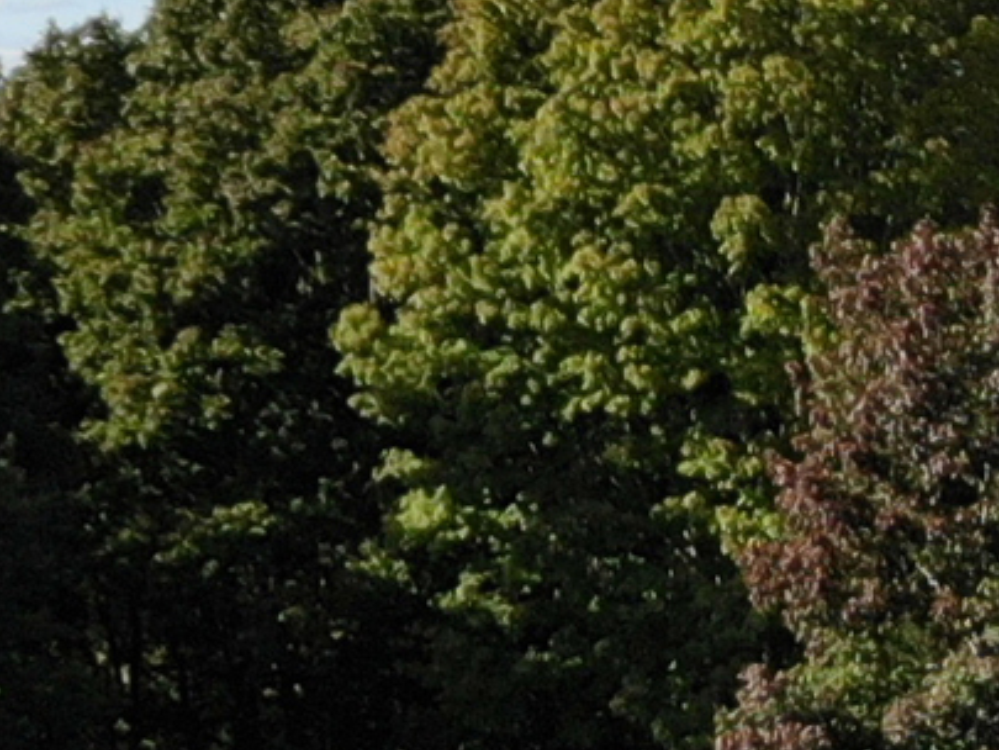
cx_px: -607
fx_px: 5254
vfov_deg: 8.2
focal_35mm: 182
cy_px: 350
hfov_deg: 10.4
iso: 100
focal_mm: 4.5
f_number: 2.8
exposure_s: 1/807
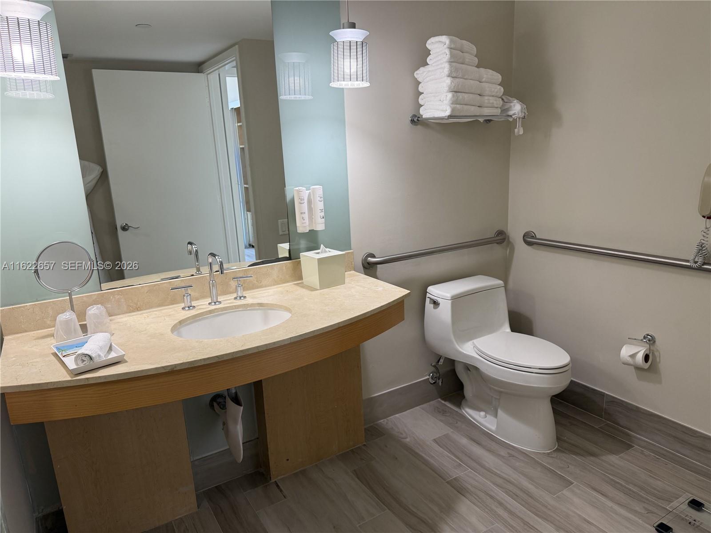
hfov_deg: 71.6
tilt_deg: -13.4
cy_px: 266
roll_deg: +2.4
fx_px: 493
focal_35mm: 24
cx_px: 356
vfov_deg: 56.8
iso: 160
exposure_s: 1/60
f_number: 1.78
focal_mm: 6.76
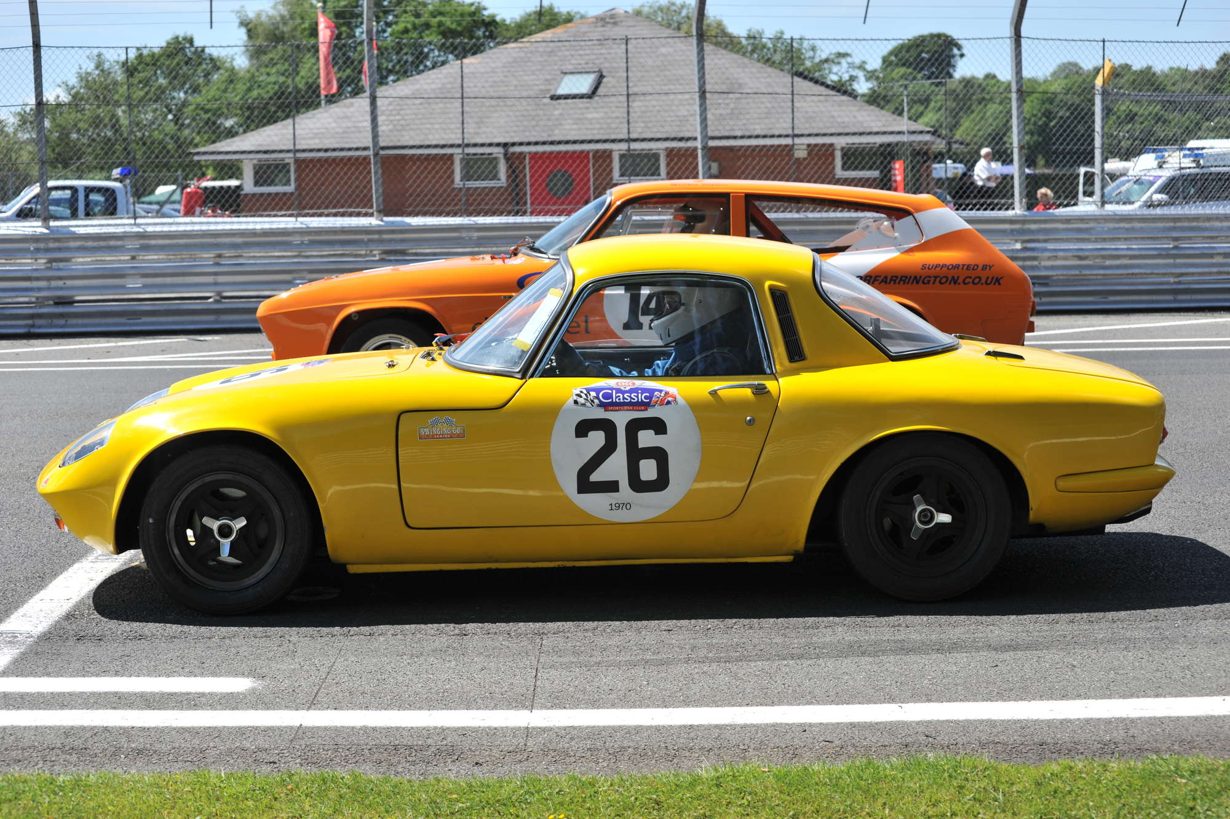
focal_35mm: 70
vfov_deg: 19.4
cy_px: 410
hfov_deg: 28.9
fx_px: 2390
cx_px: 615
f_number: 8
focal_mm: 70
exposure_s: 1/500
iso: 200
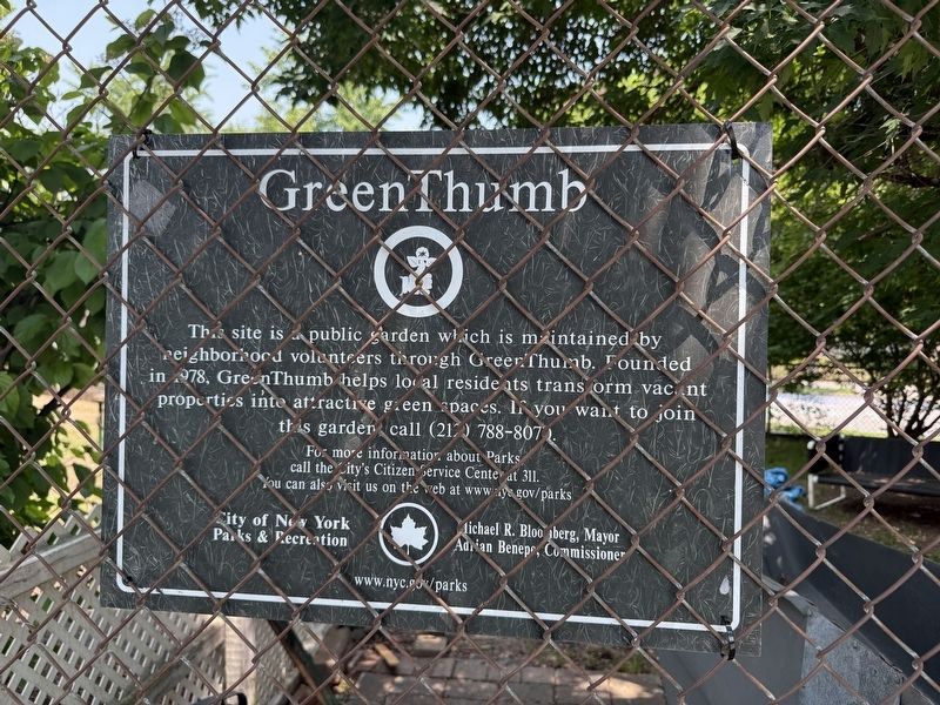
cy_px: 352
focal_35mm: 24
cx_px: 470
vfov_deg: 56.8
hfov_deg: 71.6
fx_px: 652
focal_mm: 6.76
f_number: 1.78
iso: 100
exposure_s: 1/665
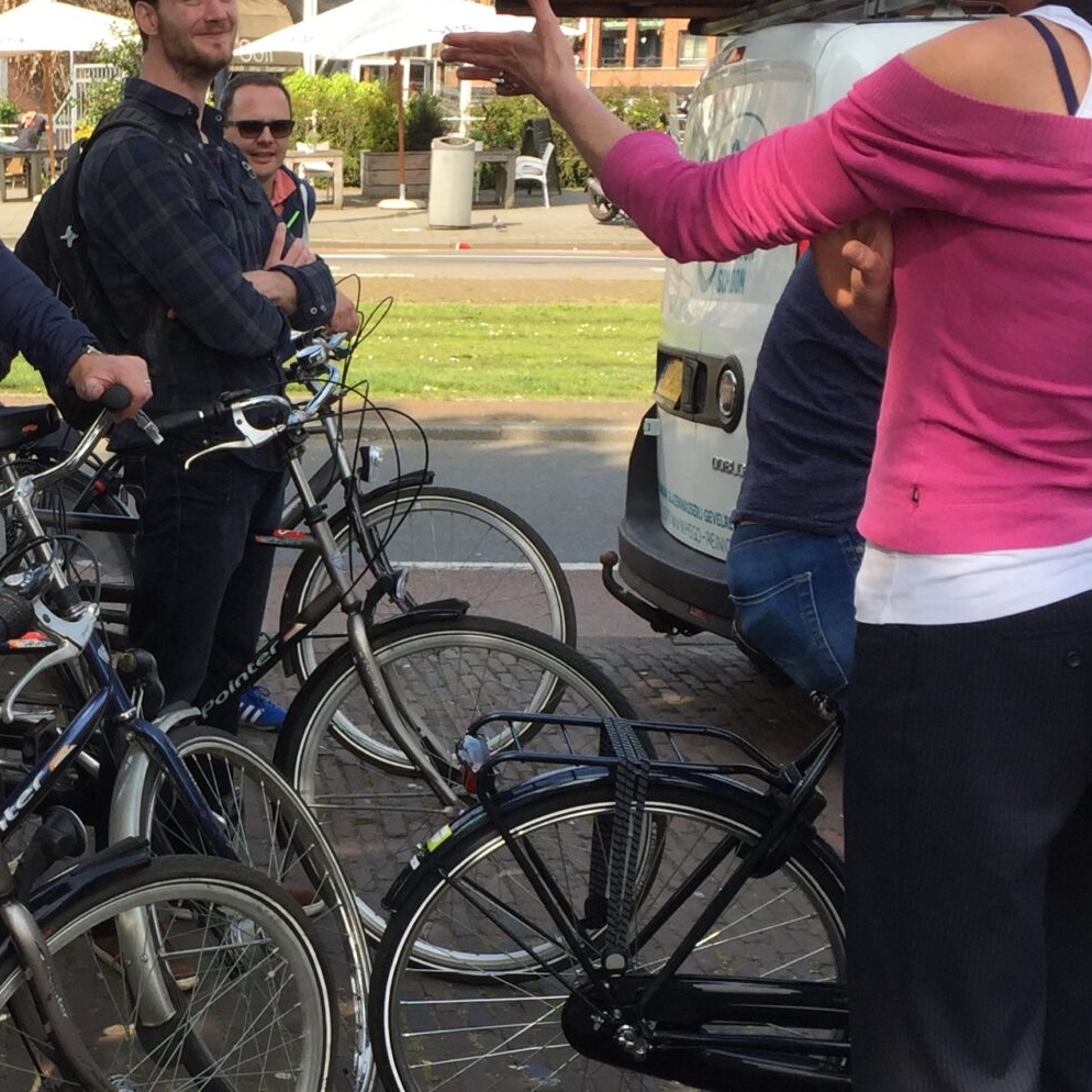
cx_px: 74
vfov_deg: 26.1
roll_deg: -0.4
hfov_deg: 25.2
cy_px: 638
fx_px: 2356
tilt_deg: -12.1
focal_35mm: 66
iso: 32
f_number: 2.2
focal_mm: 4.15
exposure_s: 1/581
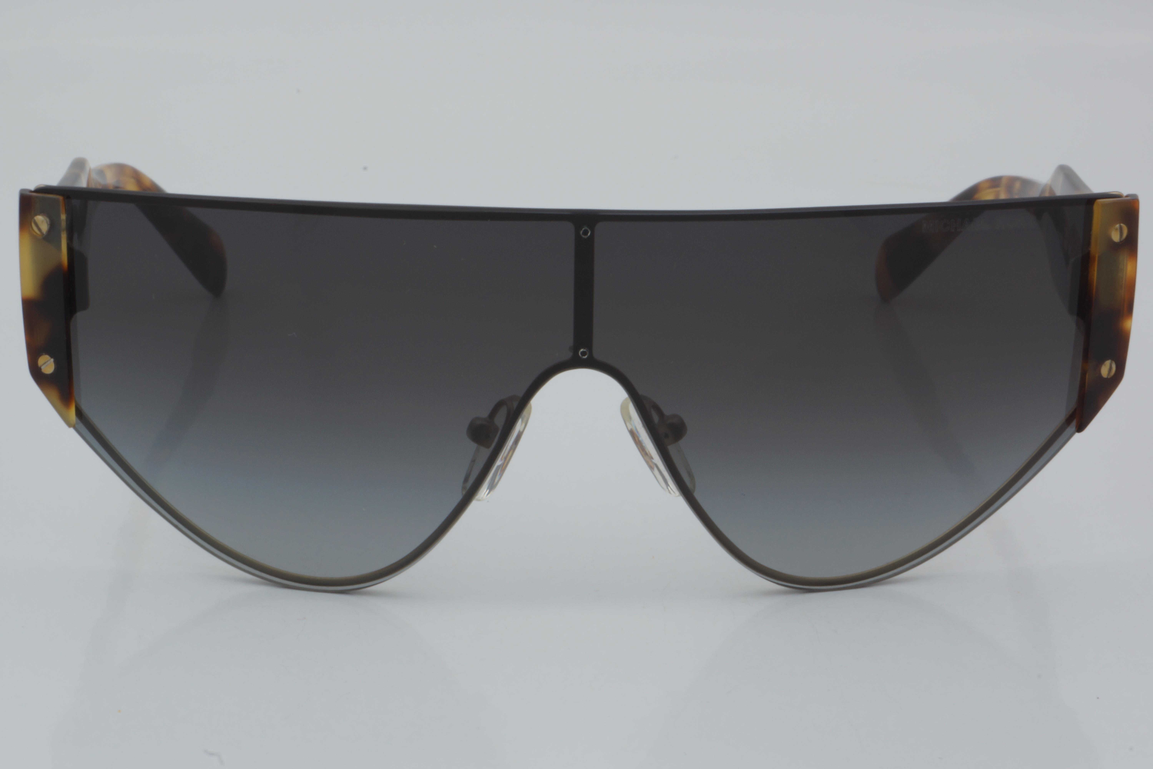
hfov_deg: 24.6
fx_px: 2642
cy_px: 384
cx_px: 576
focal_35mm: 82
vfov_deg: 16.6
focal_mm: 55
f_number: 32
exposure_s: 1/4
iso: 100
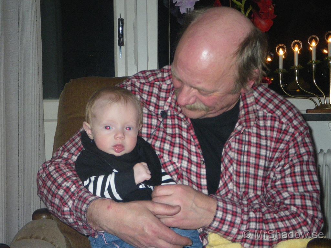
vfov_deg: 19.1
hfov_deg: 25.3
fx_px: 736
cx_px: 166
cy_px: 124
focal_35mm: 77
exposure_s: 1/100
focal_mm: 13.7
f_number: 4.8
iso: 400
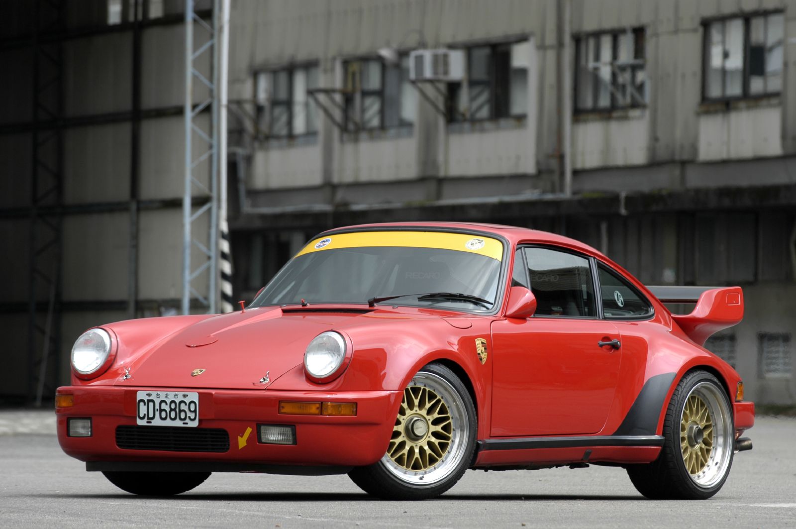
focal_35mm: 300
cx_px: 398
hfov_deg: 6.9
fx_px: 6626
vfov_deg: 4.6
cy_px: 264
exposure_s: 1/500
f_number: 5
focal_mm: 200
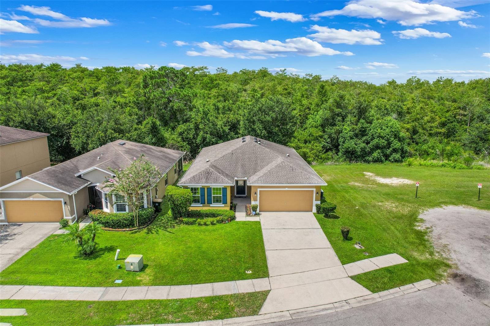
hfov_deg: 78.6
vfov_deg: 57.2
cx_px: 245
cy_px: 163
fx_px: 299
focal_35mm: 22
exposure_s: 1/500
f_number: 2.8
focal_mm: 8.38
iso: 110
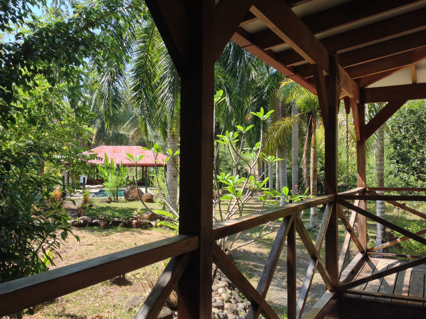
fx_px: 431
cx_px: 213
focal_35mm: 35
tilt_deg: -1.7
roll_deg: +0.5
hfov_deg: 52.6
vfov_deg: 40.7
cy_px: 160
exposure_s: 1/323
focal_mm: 4.28
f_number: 2.4
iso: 50
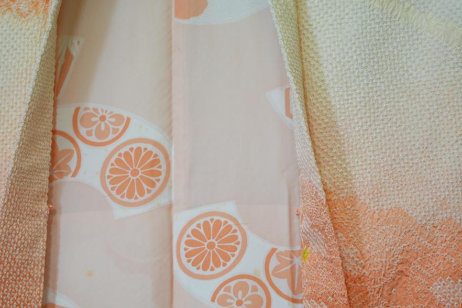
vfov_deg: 10.6
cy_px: 186
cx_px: 197
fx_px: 1655
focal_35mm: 129
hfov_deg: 15.9
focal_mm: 105
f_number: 4
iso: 640
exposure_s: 1/125
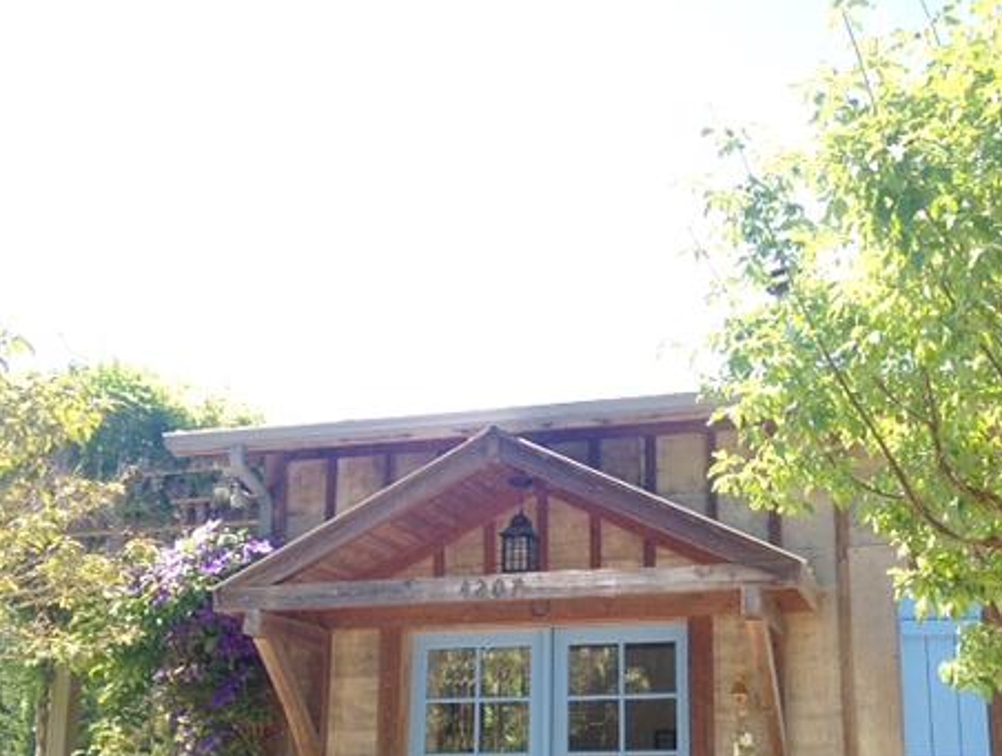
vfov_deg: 30.1
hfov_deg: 39.5
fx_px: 1392
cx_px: 581
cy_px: 513
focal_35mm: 48
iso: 50
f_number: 2.4
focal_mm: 4.28
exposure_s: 1/272
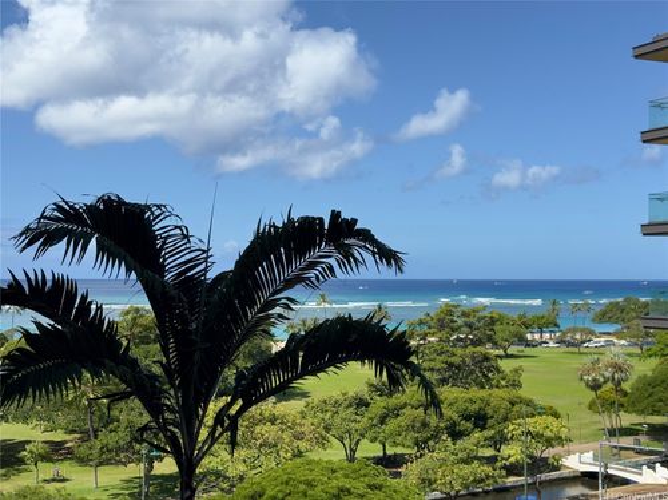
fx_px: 925
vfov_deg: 30.2
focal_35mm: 48
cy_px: 250
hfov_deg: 39.7
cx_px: 334
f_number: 1.78
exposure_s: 1/4566
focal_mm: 6.86
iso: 64
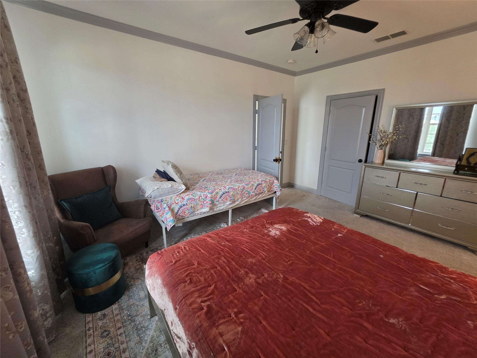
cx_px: 238
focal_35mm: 13
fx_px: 179
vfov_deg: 89.9
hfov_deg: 106.2
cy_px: 179
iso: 250
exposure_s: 1/60
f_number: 1.9
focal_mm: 2.2
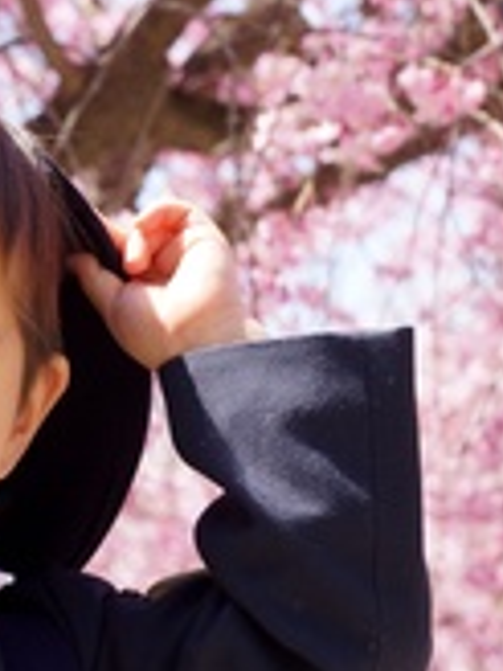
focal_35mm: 186
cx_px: -45
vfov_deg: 10.6
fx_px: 3604
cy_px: 374
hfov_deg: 7.9
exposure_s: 1/200
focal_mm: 50
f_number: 6.7
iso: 160
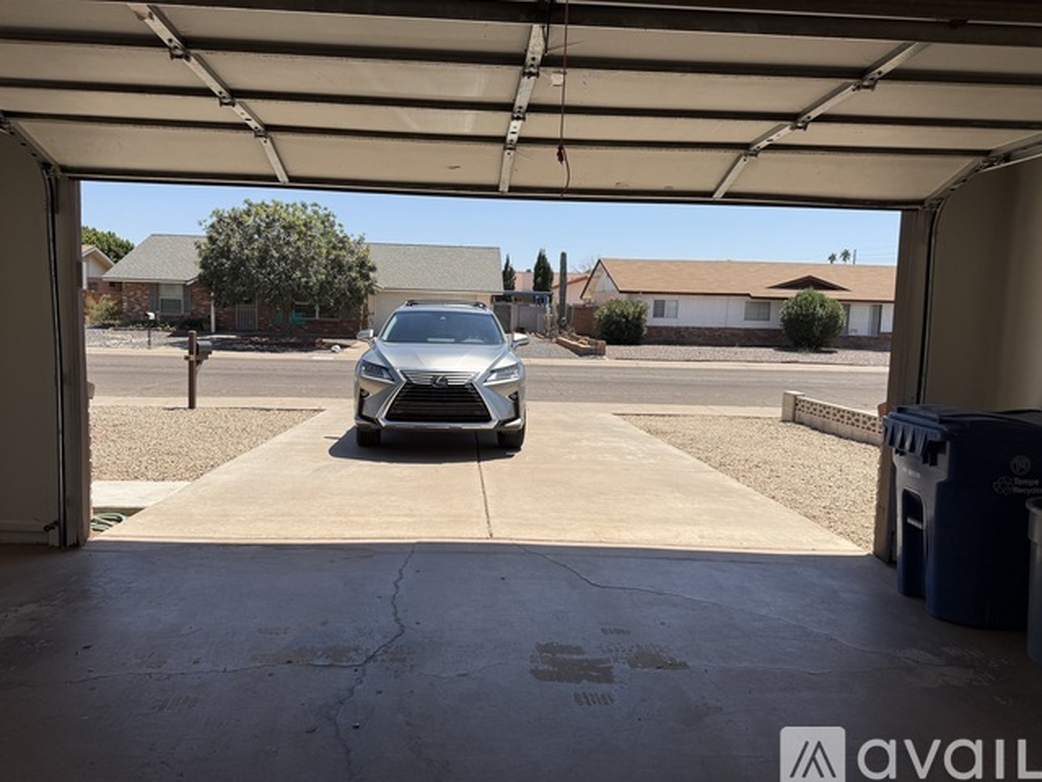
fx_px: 753
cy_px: 384
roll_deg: -2.3
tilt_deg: -5.1
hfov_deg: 69.4
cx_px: 501
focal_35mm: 25
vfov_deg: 54.9
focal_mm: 6.76
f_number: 1.78
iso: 80
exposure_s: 1/5319
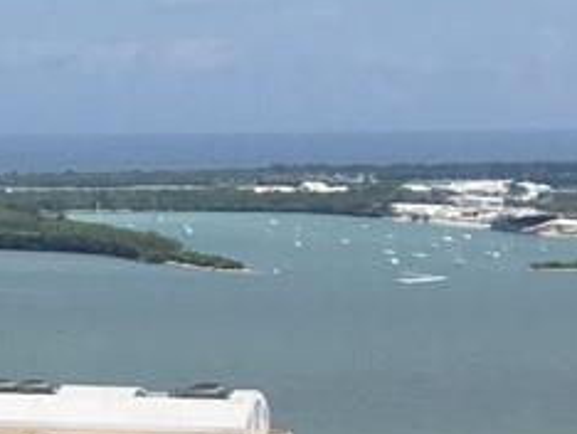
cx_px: -752
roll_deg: +1.1
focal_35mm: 198
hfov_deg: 9.1
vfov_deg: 7.5
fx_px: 3304
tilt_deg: -3.6
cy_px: 469
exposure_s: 1/1789
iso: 25
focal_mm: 4.15
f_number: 2.2
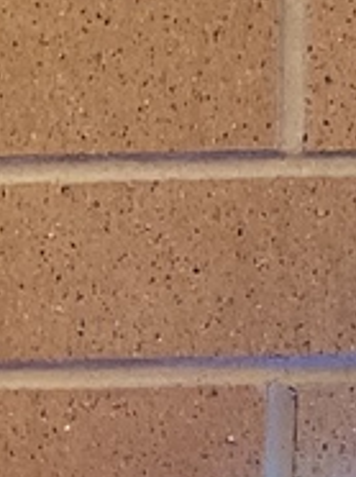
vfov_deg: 10.5
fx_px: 2199
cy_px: 1167
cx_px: -90
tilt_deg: -13.8
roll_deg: +0.5
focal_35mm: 160
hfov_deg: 9.1
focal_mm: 3
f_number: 1.8
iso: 125
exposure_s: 1/60
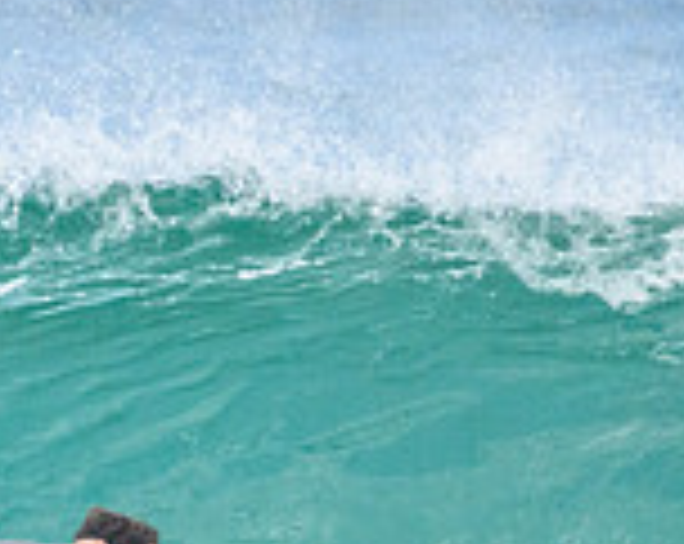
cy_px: 654
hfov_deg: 0.7
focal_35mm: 2868
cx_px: 58
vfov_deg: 0.5
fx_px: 57947
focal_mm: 800
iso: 2000
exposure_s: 1/3200
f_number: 11
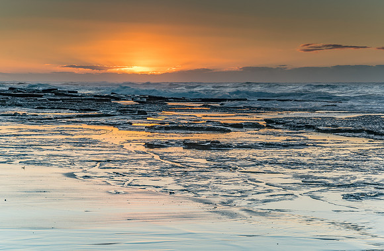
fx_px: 902
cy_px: 124
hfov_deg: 24.0
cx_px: 192
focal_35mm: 85
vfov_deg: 15.9
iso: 50
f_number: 10
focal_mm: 56
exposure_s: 1/15
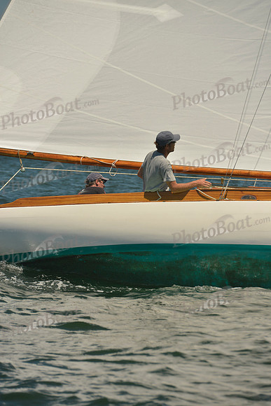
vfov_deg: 10.3
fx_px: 2257
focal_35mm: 200
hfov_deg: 6.9
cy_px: 203
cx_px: 136
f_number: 8
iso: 280
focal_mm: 200
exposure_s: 1/800
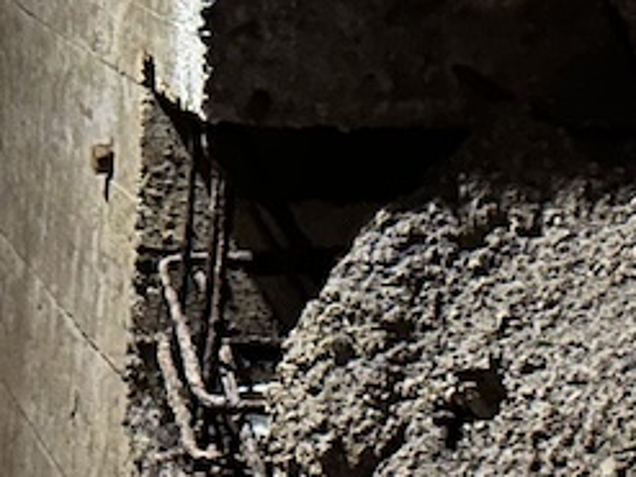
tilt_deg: -0.9
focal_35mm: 233
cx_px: -646
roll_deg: -0.4
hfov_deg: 8.1
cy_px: -209
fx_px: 4279
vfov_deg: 6.3
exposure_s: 1/5
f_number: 1.78
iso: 640
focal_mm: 6.86
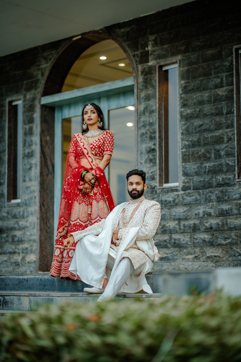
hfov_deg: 16.1
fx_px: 853
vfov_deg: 23.9
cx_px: 120
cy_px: 181
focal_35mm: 85
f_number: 1.4
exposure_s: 1/640
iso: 500
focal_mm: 85
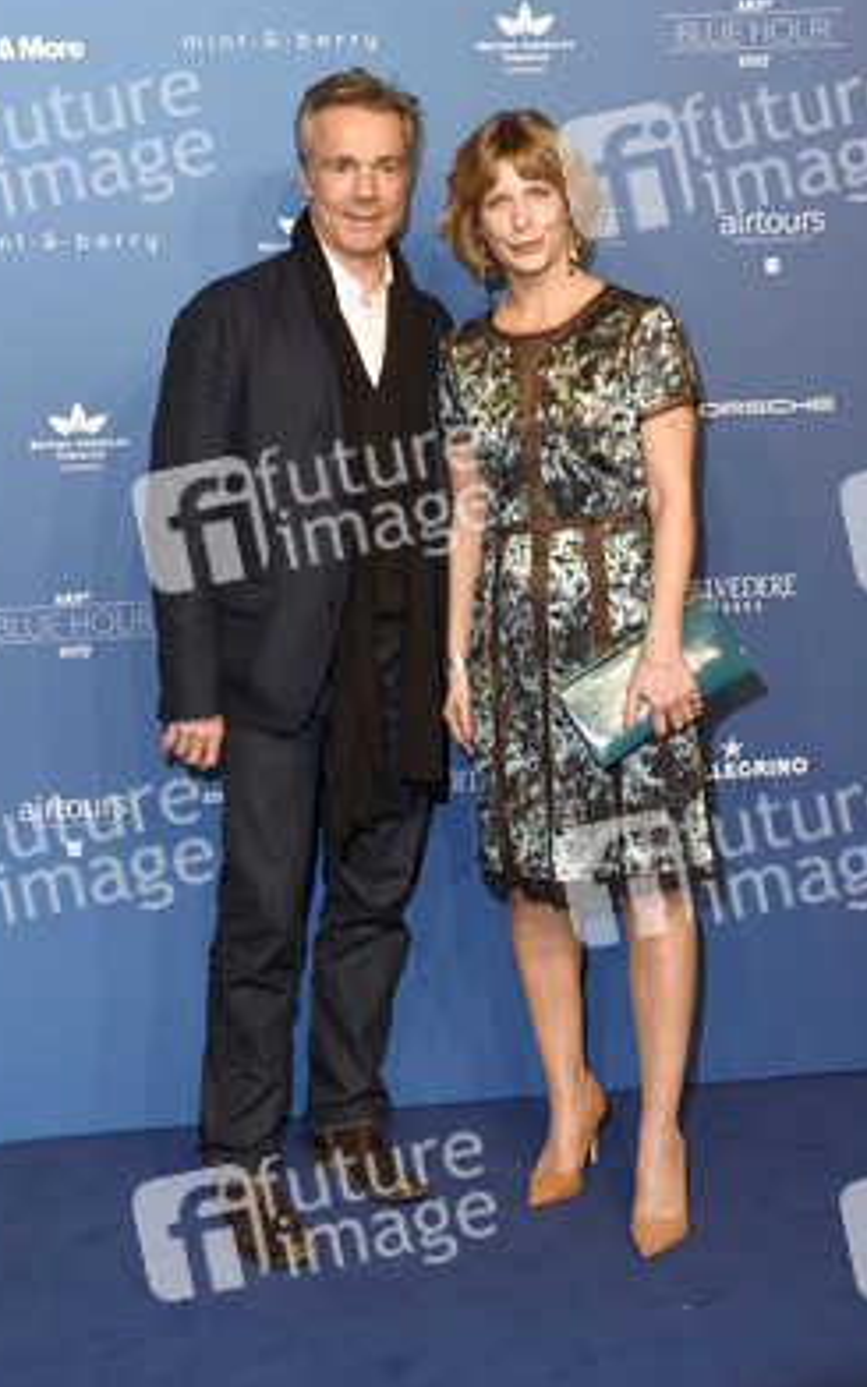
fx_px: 2061
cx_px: 418
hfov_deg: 23.8
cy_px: 686
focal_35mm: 55
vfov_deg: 37.2
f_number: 4
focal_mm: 35
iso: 400
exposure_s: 1/320
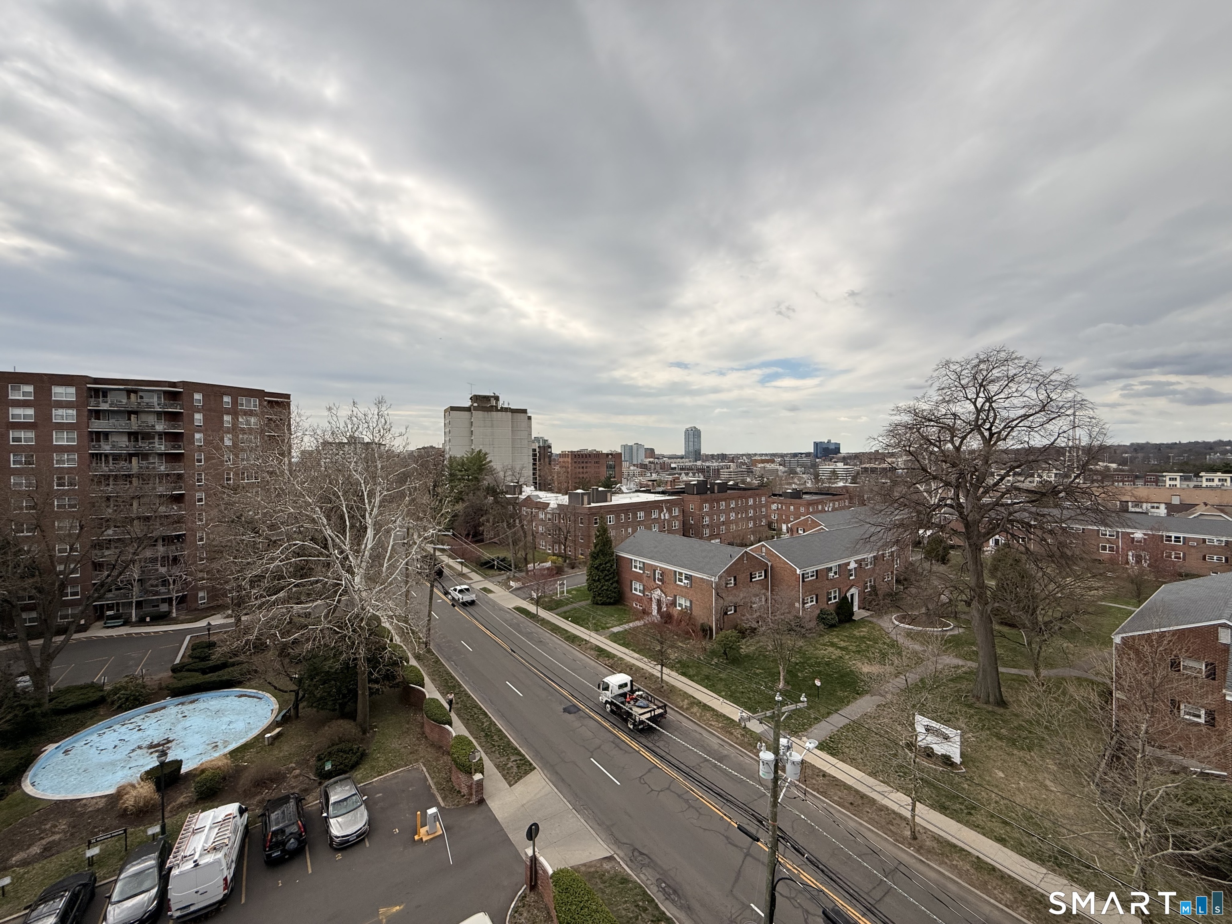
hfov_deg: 102.1
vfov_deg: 85.7
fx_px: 498
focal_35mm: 14
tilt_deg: -0.1
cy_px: 462
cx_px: 616
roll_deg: +0.1
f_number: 2.2
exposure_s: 1/2092
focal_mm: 2.22
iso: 50
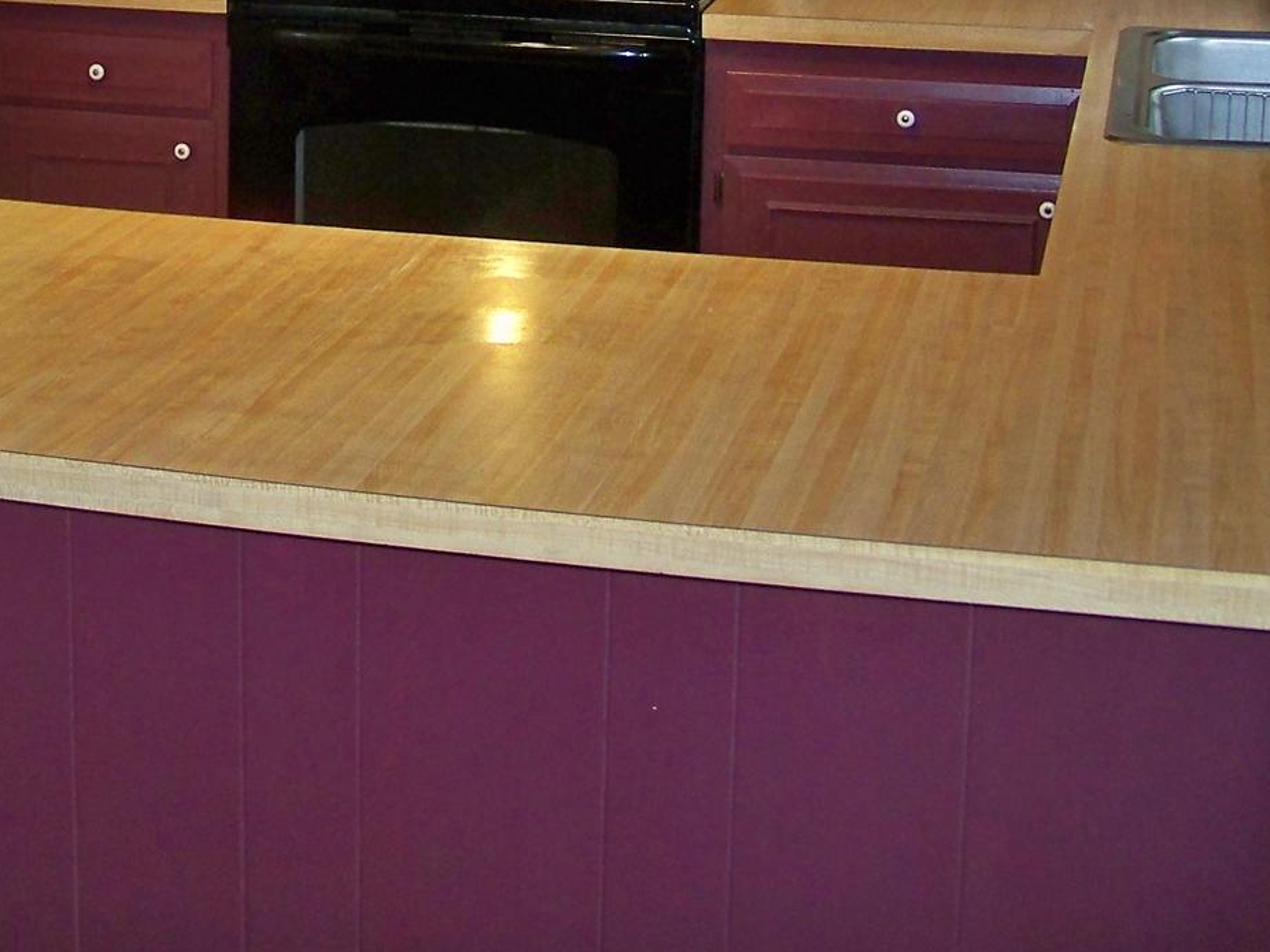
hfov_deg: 26.2
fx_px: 2678
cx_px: 243
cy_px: -100
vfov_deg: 19.3
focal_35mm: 73
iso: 200
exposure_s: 1/30
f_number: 2.8
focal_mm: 5.85
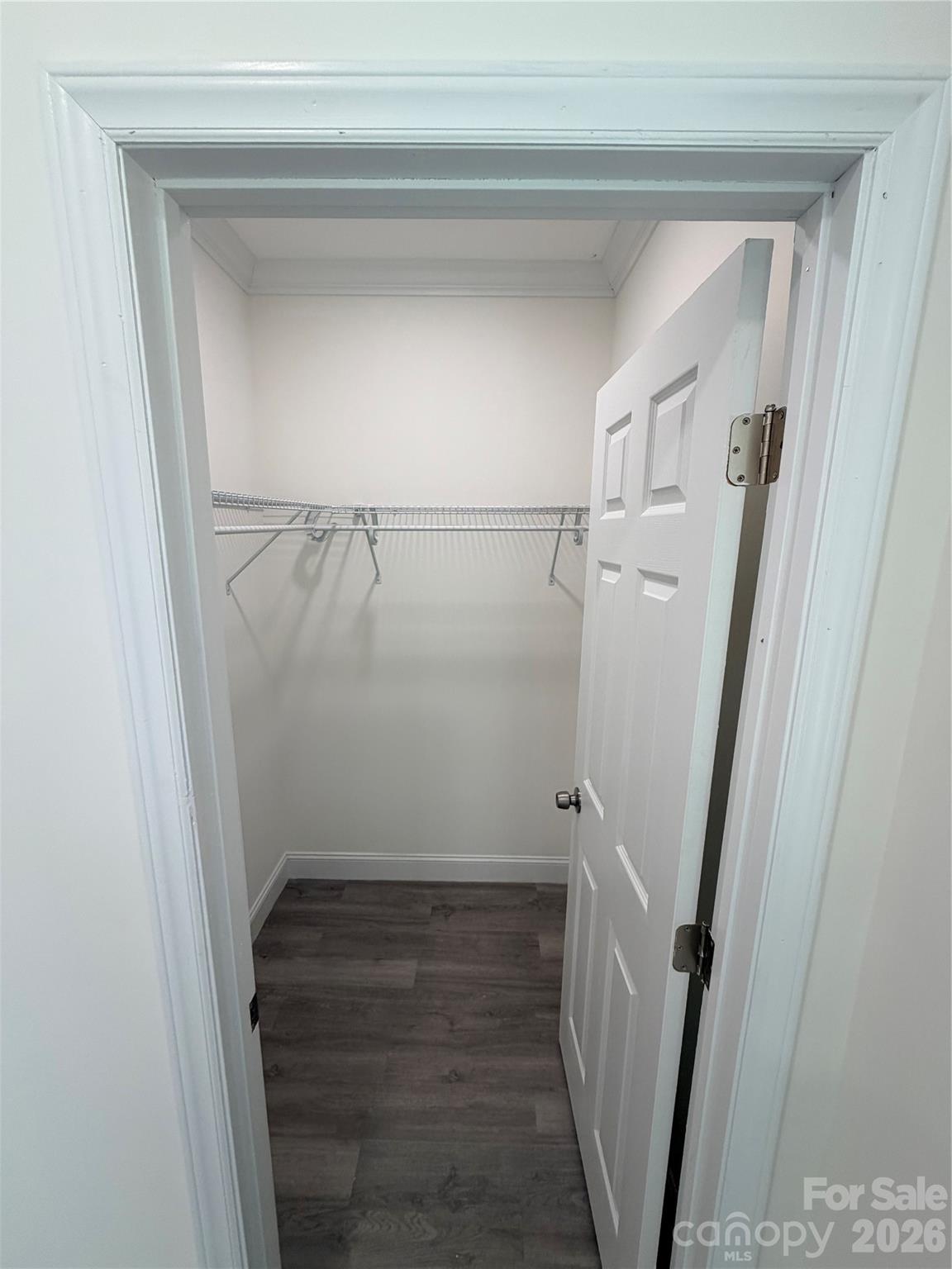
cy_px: 634
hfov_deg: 85.7
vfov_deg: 102.1
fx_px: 513
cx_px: 476
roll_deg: -1.4
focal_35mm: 14
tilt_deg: -11.9
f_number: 2.2
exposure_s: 1/120
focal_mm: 2.22
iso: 125
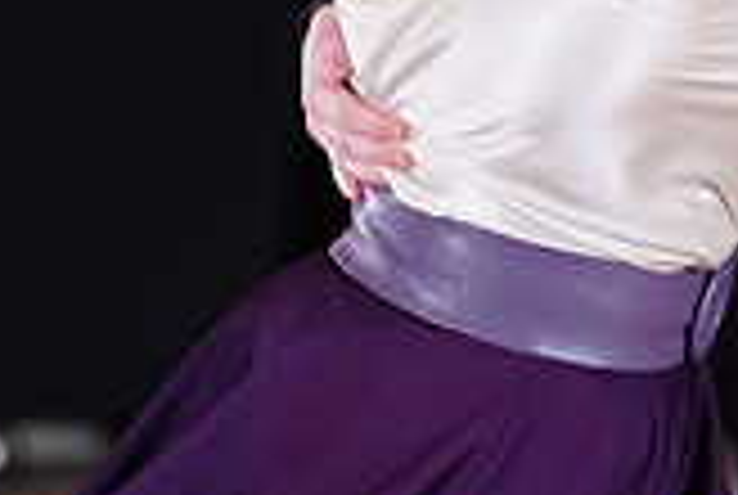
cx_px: 801
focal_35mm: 529
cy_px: -367
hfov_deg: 3.9
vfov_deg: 2.6
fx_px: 10864
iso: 2500
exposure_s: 1/400
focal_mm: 150
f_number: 2.8
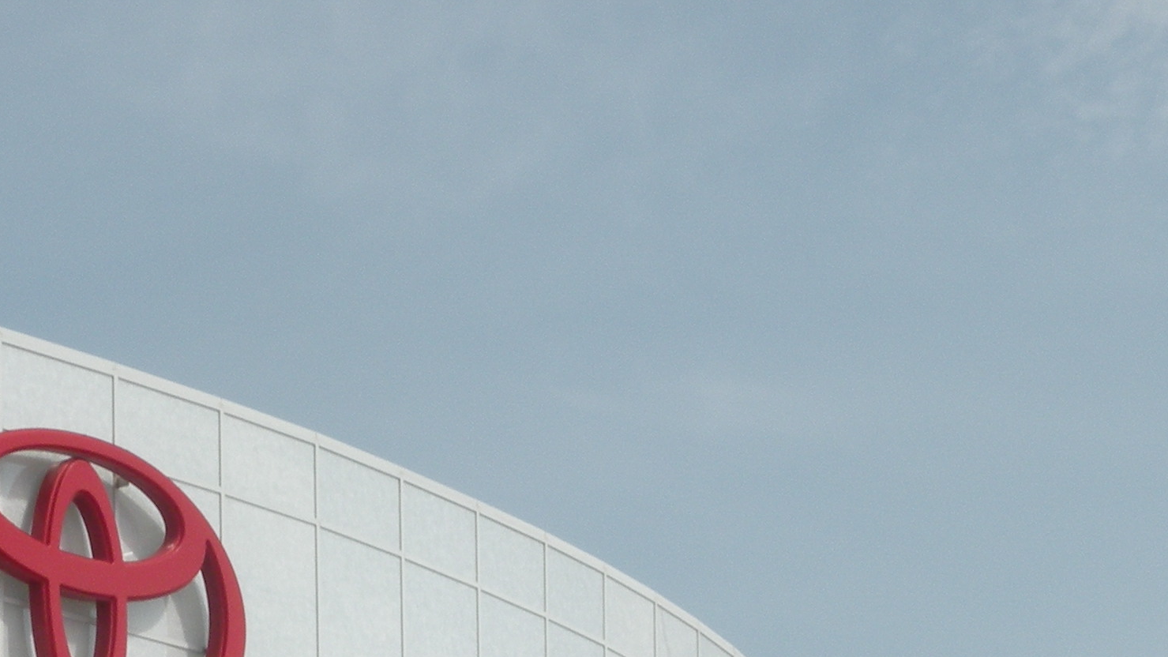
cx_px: 563
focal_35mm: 180
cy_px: 1013
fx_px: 5575
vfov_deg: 6.6
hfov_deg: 12.0
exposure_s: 1/280
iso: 64
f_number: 7.1
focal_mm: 11.9
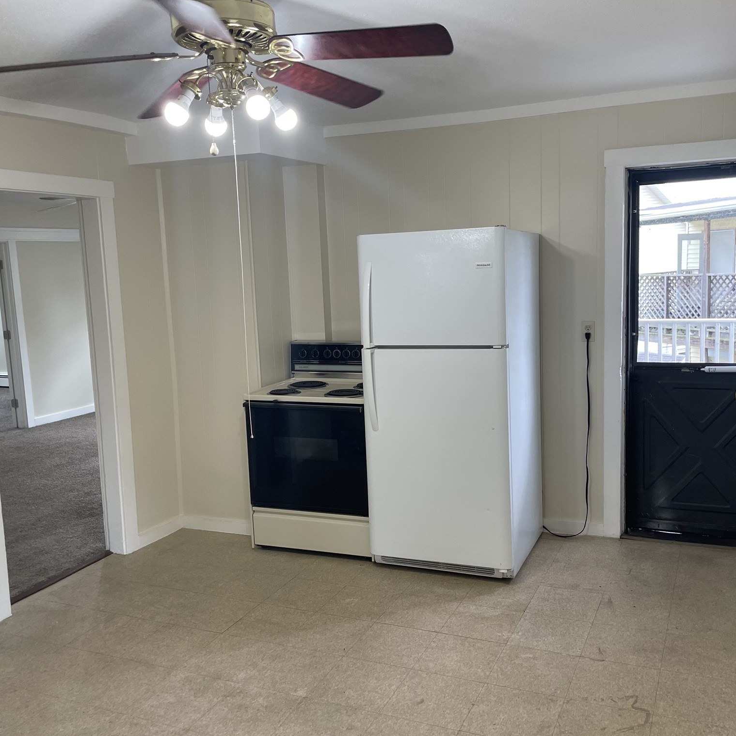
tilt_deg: -7.5
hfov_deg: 52.5
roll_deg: +2.6
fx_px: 746
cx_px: 403
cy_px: 369
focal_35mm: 31
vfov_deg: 52.5
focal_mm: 4.2
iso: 64
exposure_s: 1/120
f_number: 1.6
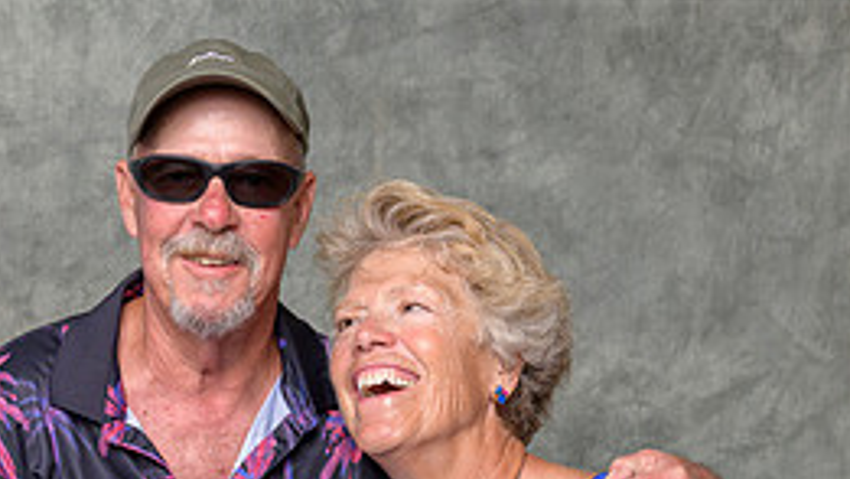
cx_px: 261
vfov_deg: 12.8
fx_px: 2074
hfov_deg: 23.0
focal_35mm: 92
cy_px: 570
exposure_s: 1/125
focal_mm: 34
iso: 400
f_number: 10
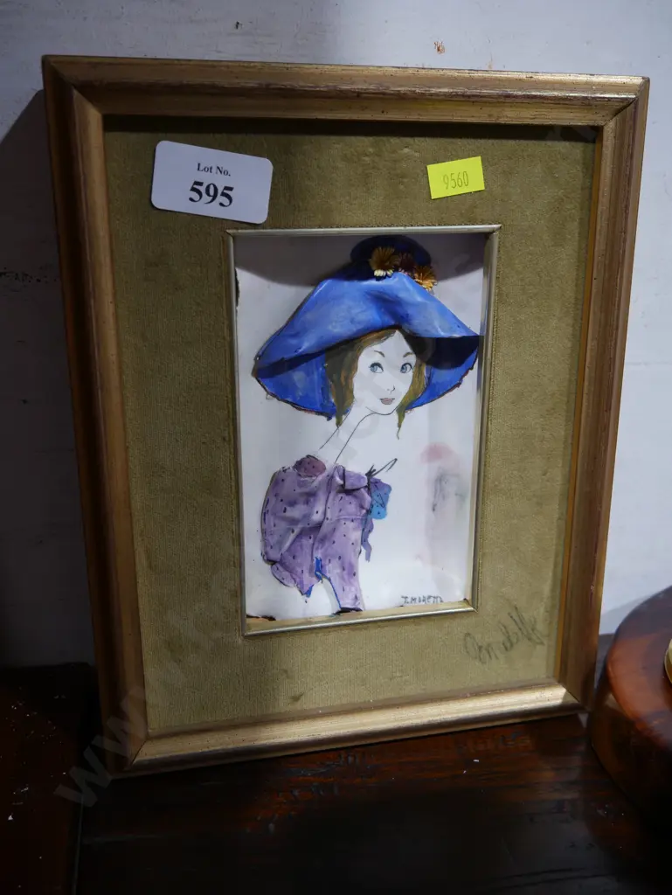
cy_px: 448
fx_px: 828
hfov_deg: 44.2
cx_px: 336
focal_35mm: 32
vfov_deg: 56.8
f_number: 3.6
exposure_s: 1/60
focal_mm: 16
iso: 400
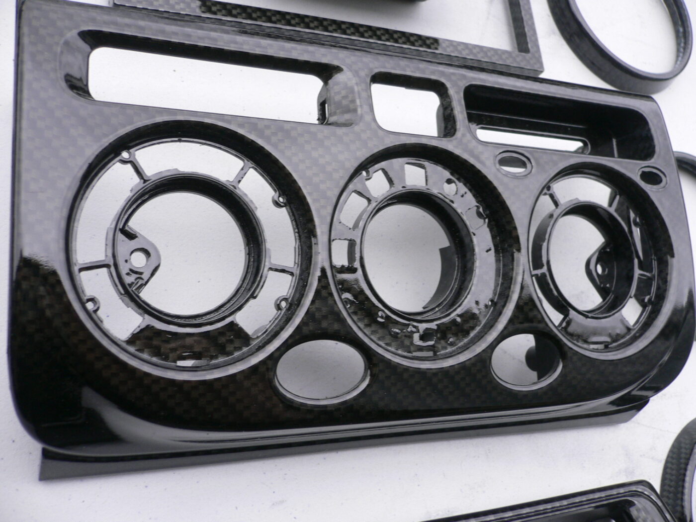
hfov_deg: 52.6
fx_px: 704
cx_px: 348
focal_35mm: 35
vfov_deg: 40.7
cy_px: 261
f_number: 2.8
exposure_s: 1/160
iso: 80
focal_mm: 5.8
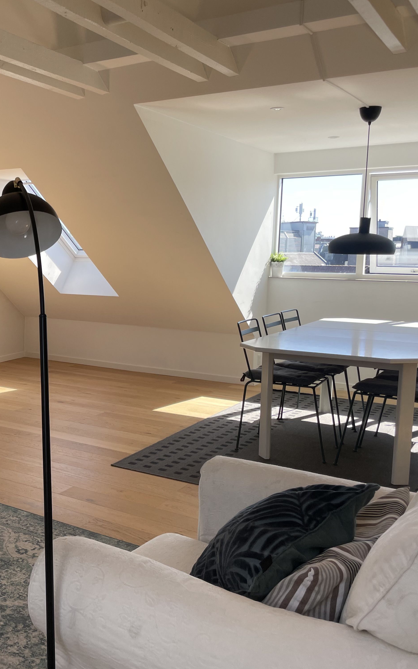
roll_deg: -0.5
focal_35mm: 37
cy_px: 336
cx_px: 37
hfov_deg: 32.6
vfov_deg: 52.7
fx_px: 674
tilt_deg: -5.6
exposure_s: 1/344
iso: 32
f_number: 1.6
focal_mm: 4.2
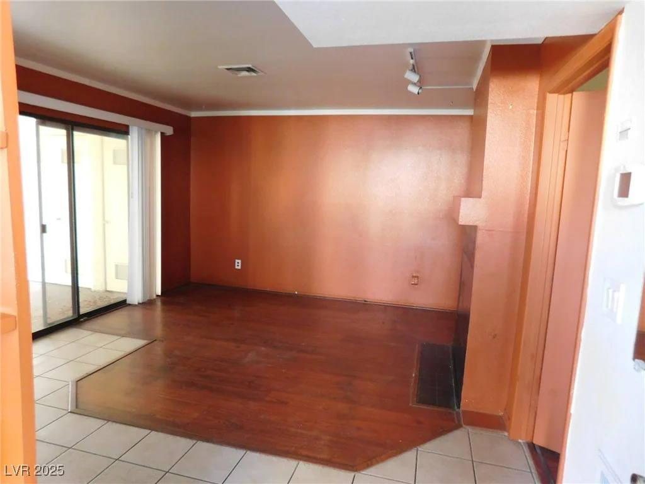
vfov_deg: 58.9
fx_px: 429
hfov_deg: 73.9
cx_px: 322
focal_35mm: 23
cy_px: 242
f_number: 3
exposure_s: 1/13
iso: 400
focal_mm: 4
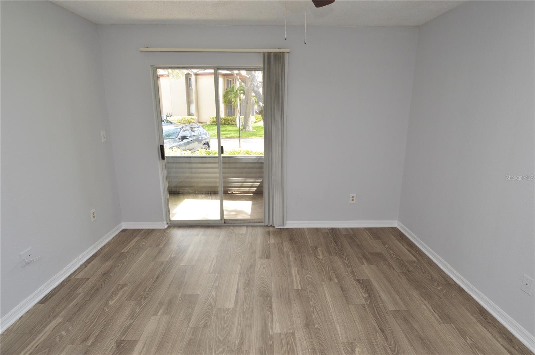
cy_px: 178
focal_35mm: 18
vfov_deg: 67.3
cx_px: 268
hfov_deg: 90.1
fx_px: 267
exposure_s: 1/125
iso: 360
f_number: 5.6
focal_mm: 12
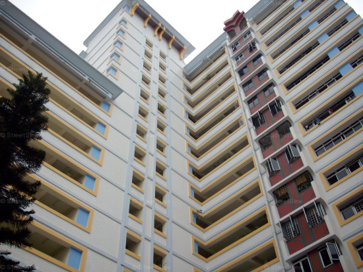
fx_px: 388
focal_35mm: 37
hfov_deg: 50.2
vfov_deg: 38.6
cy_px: 136
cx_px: 182
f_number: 5.6
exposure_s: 1/500
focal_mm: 6.2
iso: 80
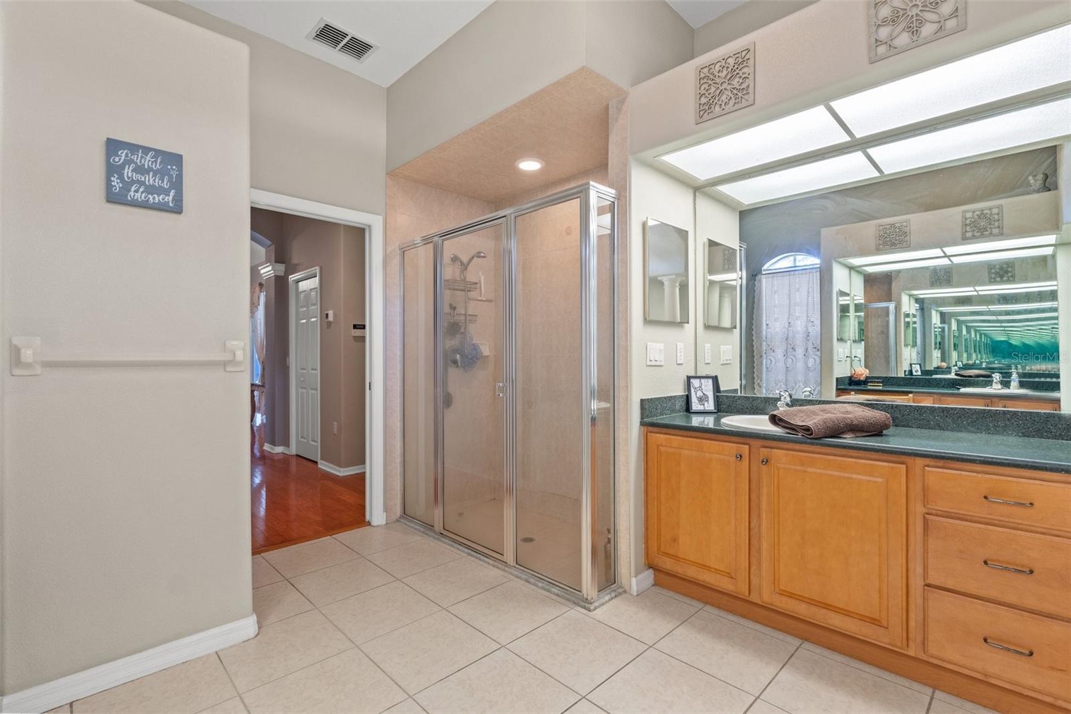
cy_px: 357
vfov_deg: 72.0
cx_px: 536
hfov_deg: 95.0
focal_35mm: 16
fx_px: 491
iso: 400
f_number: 7.1
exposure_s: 1/4
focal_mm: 11
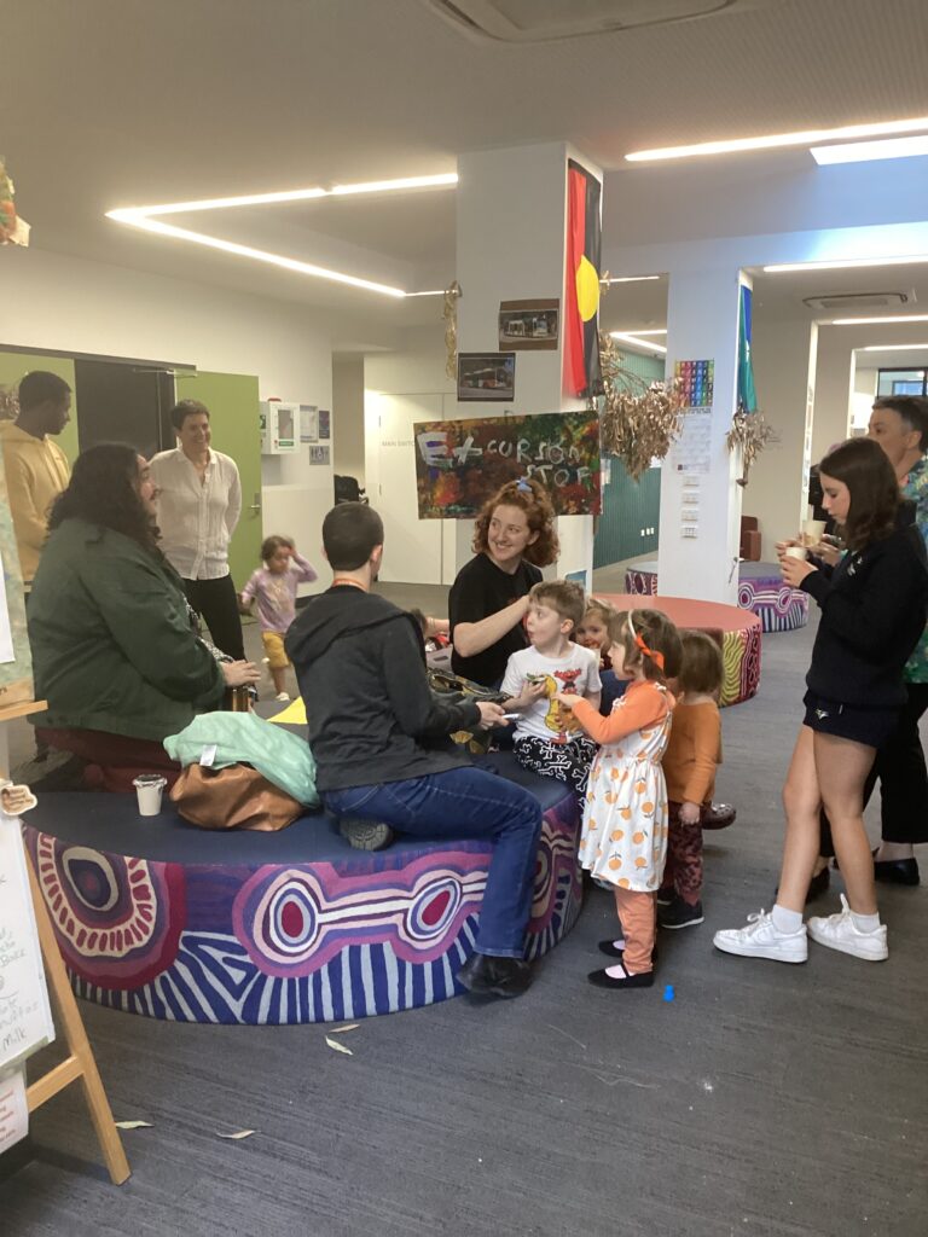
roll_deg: -0.7
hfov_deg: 45.4
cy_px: 618
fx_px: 1108
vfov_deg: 58.4
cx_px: 464
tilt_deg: -8.6
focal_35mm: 31
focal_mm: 3.3
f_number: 2.4
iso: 250
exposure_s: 1/50
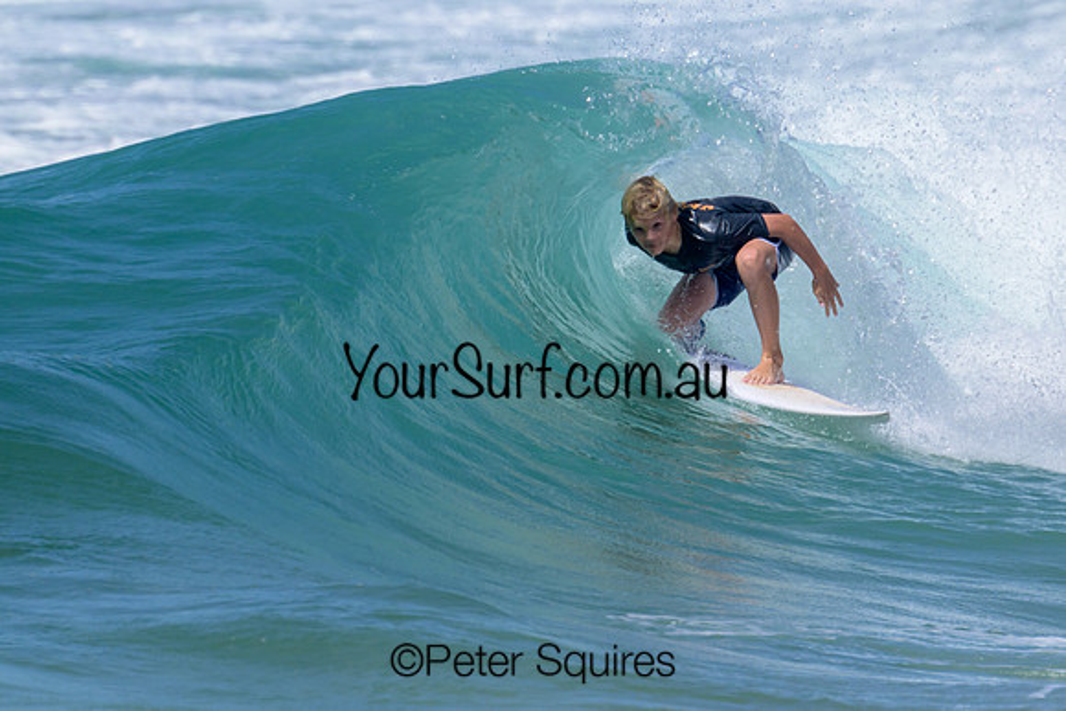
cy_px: 312
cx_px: 724
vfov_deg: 1.3
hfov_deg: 1.9
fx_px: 32187
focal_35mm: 1087
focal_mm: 800
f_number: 11
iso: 640
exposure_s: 1/2000
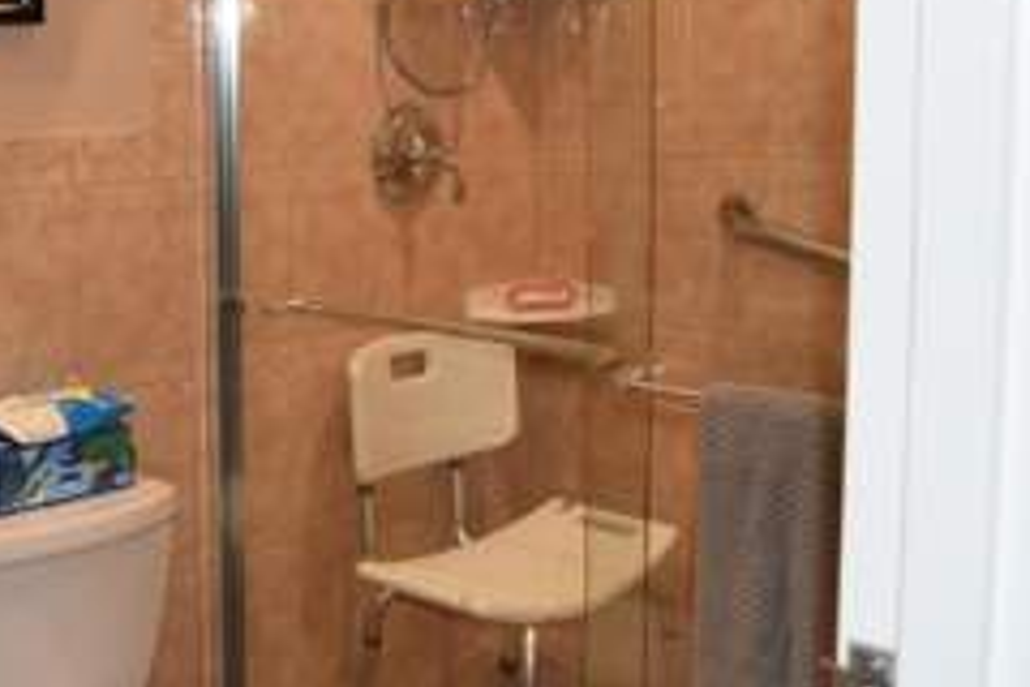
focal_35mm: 54
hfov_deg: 36.4
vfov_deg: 24.9
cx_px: 322
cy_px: 210
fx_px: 1545
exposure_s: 1/100
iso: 800
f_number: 5
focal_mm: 18
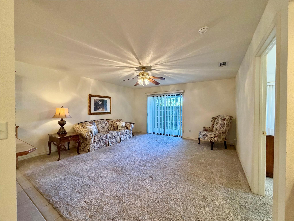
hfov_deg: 102.1
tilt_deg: +0.4
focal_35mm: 14
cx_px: 147
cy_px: 110
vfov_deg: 85.7
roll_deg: -0.1
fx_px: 119
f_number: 2.2
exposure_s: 1/60
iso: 320
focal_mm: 2.22
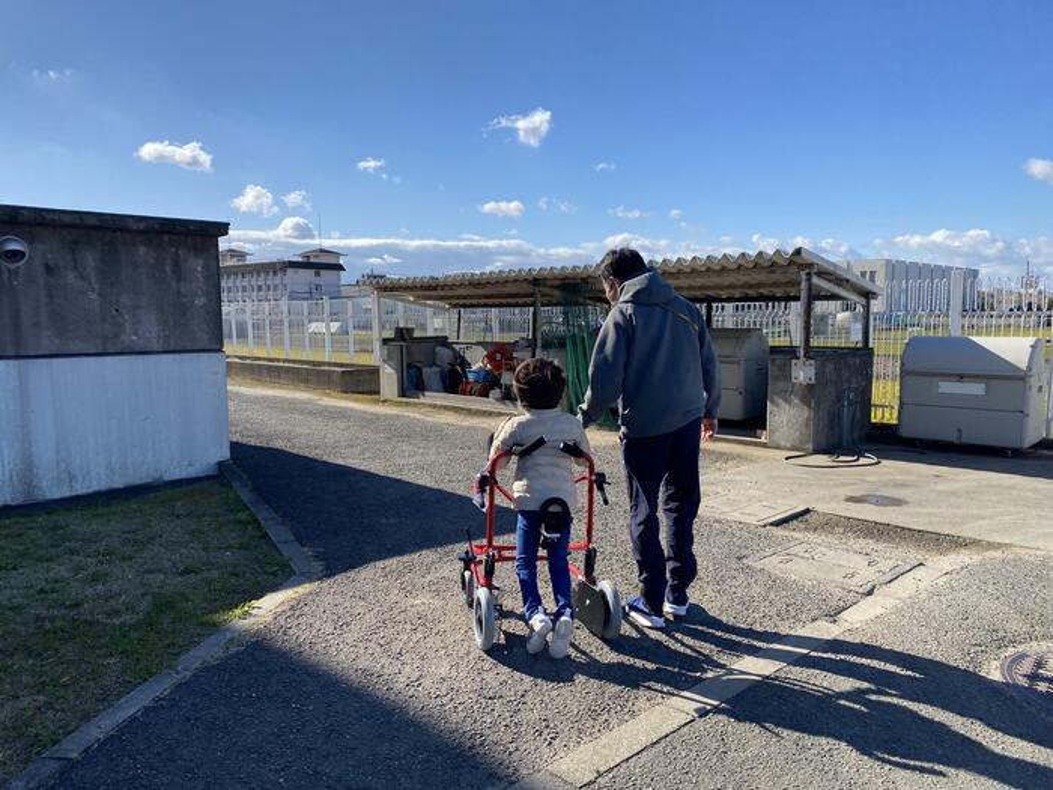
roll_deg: +0.2
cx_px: 526
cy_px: 395
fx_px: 791
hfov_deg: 67.3
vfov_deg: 53.1
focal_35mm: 26
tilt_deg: -9.9
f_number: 1.8
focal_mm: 4.25
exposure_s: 1/2755
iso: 32
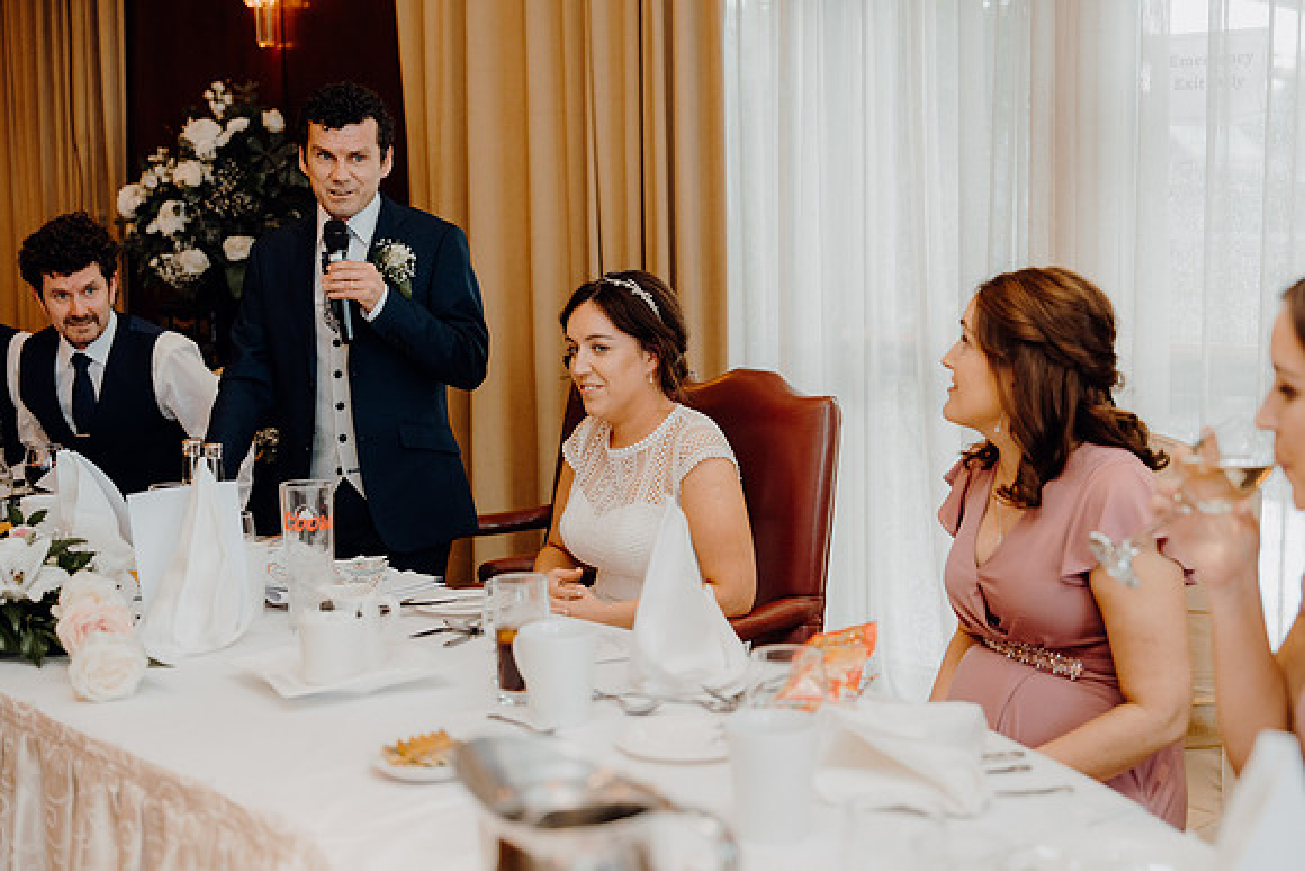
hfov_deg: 39.6
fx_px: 1813
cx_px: 652
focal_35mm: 50
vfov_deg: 27.0
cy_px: 436
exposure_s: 1/200
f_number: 2.8
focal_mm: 50
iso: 1250
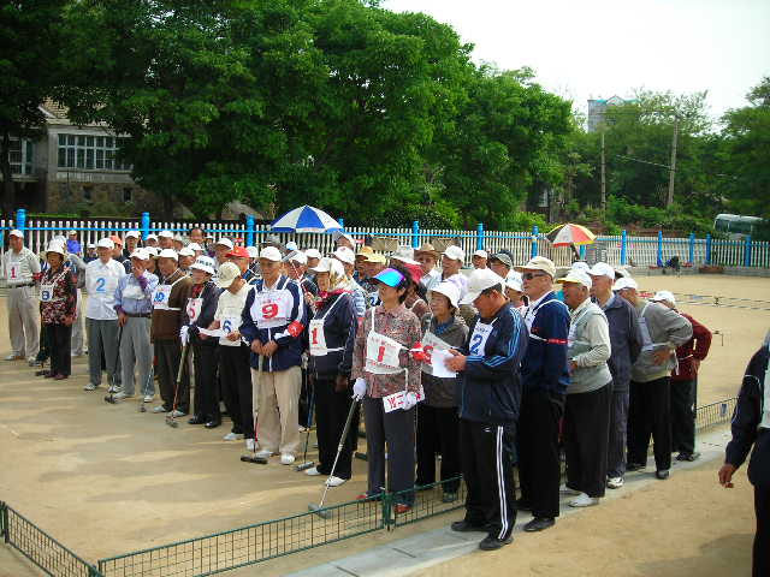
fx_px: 845
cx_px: 385
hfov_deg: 49.0
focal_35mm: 38
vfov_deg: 37.7
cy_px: 288
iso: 50
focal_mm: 6.3
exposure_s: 1/322
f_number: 3.2
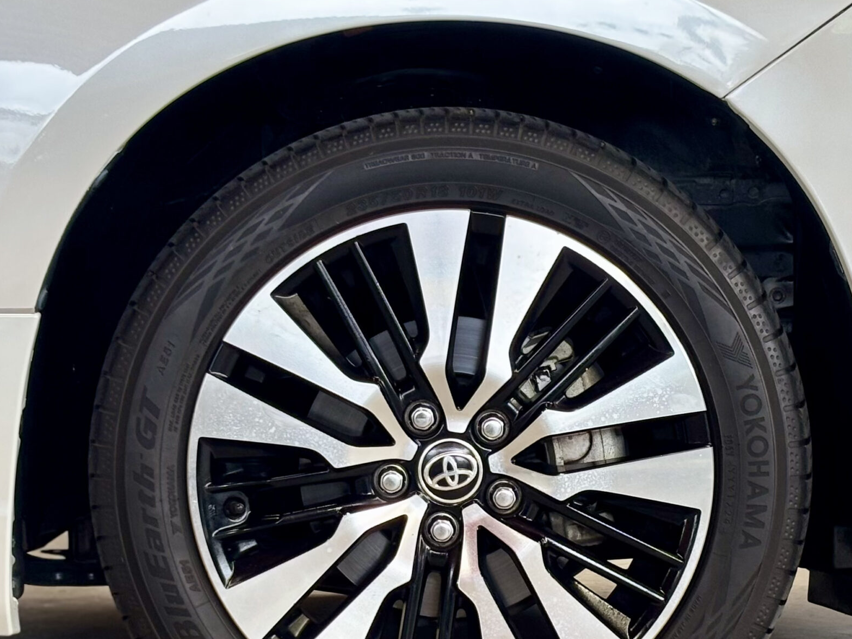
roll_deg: +1.0
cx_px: 459
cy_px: 375
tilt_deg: -3.7
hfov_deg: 23.0
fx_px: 2092
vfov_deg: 17.4
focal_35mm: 85
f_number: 1.6
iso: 50
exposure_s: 1/60
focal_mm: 5.96
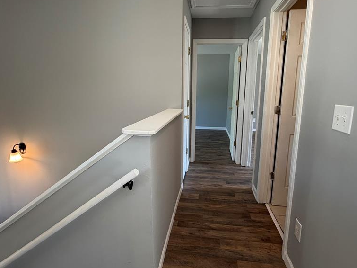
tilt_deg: -9.6
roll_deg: -0.3
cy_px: 123
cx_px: 188
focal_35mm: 19
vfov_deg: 68.5
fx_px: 196
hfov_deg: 84.6
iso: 250
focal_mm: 2.22
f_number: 2.2
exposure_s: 1/120
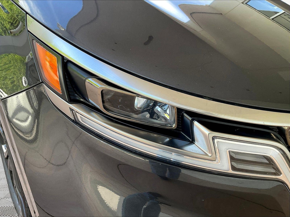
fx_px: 243
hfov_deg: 61.7
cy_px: 108
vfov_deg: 48.2
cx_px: 145
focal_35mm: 29
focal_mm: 3
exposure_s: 1/122
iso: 32
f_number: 1.8
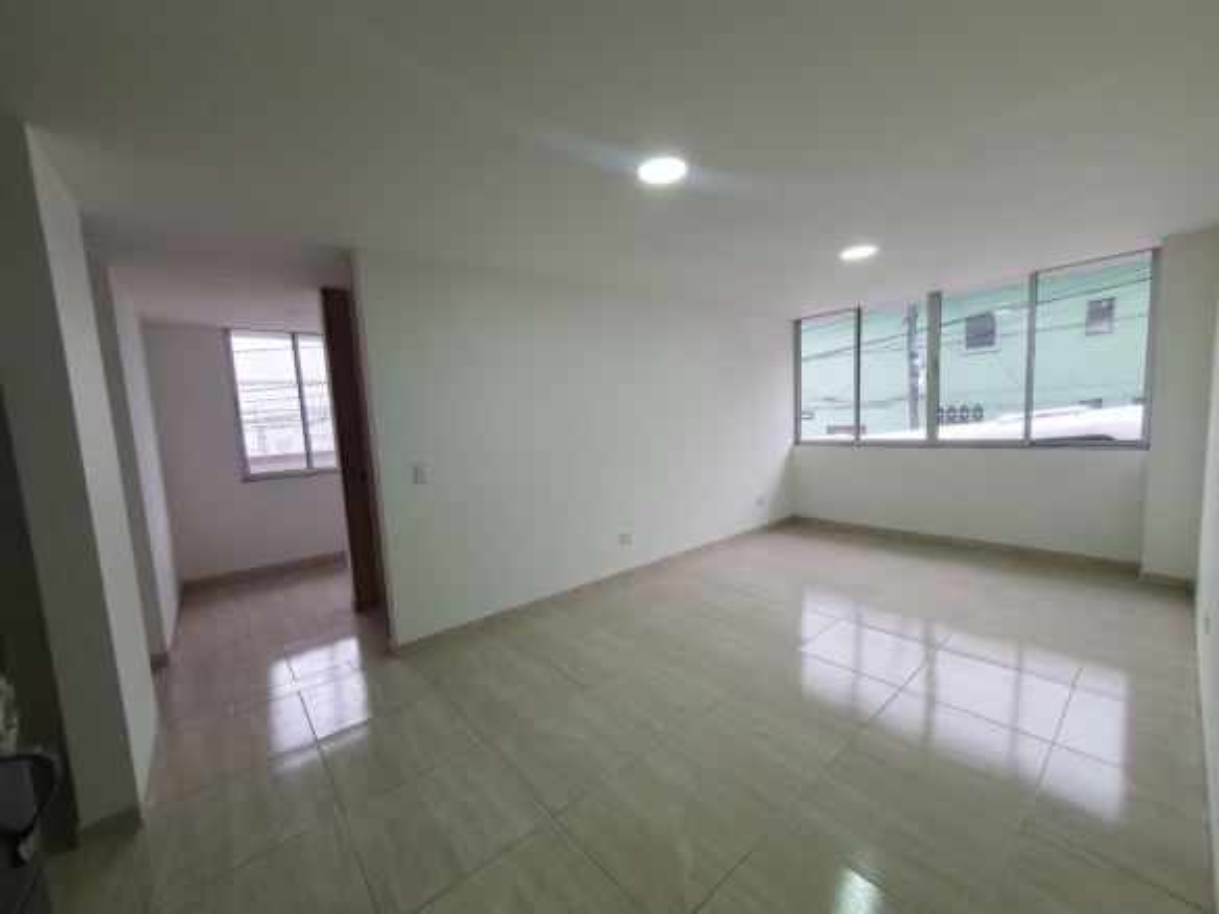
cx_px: 610
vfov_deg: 89.9
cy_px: 457
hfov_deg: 106.2
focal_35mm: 13
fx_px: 458
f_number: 2.2
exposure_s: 1/50
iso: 64
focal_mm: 1.8
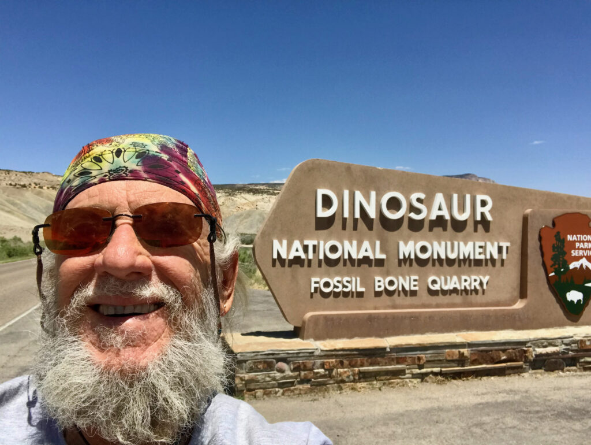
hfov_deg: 56.8
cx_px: 296
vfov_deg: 44.2
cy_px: 222
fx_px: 547
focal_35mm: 32
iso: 25
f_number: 2.2
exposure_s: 1/1848
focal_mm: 2.87
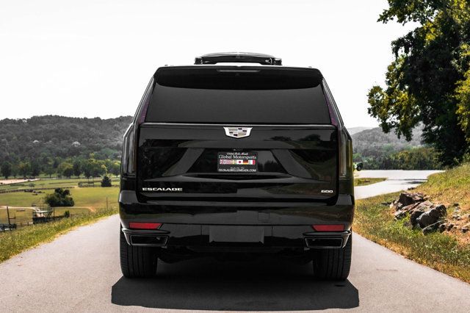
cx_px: 229
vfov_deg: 19.6
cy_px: 159
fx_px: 907
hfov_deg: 29.0
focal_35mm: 70
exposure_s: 1/1250
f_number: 5.6
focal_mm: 44
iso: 320
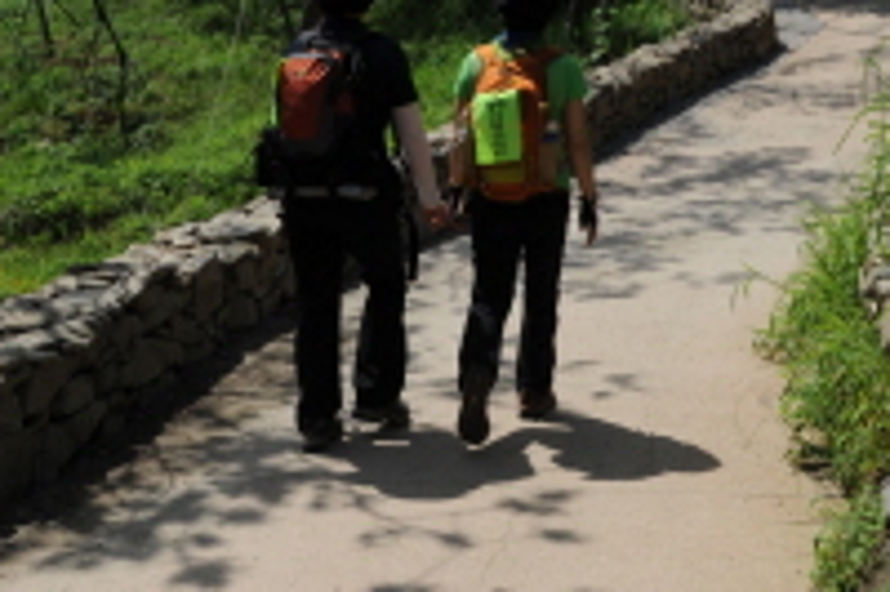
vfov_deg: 21.8
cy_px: 16
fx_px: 1482
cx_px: 476
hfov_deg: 33.4
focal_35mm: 60
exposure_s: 1/1000
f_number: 11
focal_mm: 24
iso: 400
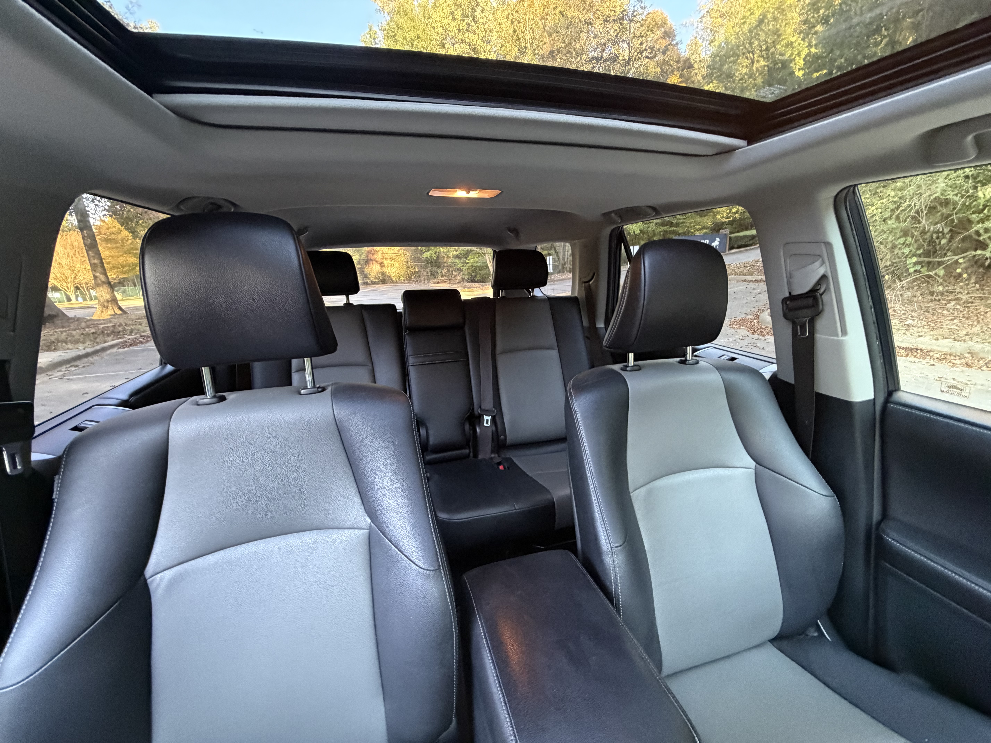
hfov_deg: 102.1
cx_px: 496
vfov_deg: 85.7
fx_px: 401
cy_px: 372
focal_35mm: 14
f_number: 2.2
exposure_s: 1/60
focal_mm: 2.22
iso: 640
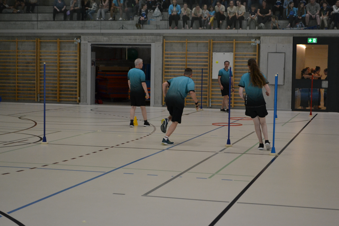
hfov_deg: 29.2
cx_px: 170
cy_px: 113
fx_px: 650
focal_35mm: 69
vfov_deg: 19.7
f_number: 5.3
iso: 2200
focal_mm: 46
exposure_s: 1/500
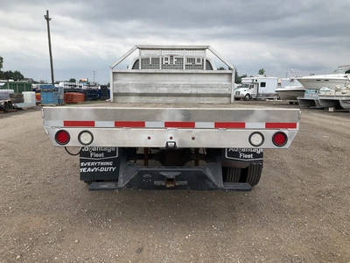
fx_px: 293
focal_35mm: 29
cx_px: 175
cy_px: 132
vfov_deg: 48.2
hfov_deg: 61.7
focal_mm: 3
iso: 25
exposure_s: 1/804
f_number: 1.8
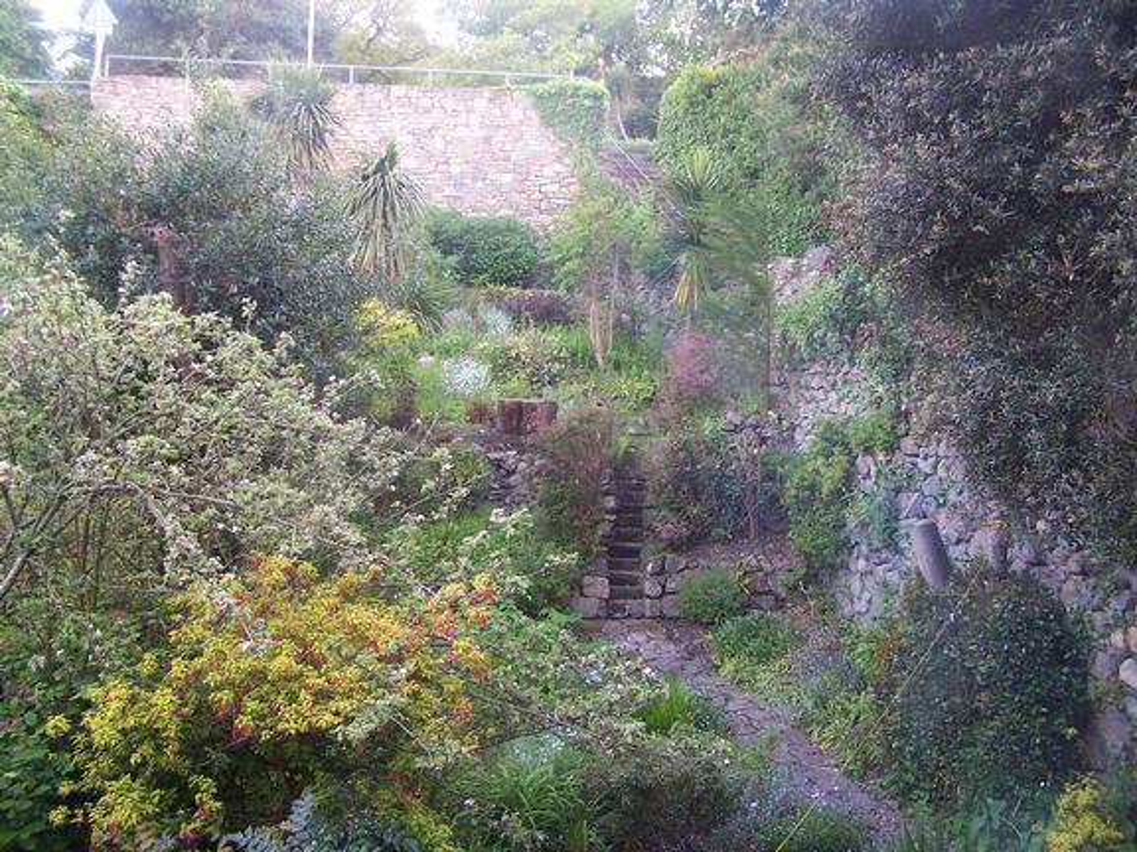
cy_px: 426
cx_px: 568
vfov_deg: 37.7
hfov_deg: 49.0
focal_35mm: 38
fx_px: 1248
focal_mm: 6.3
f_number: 2.8
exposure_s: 1/10
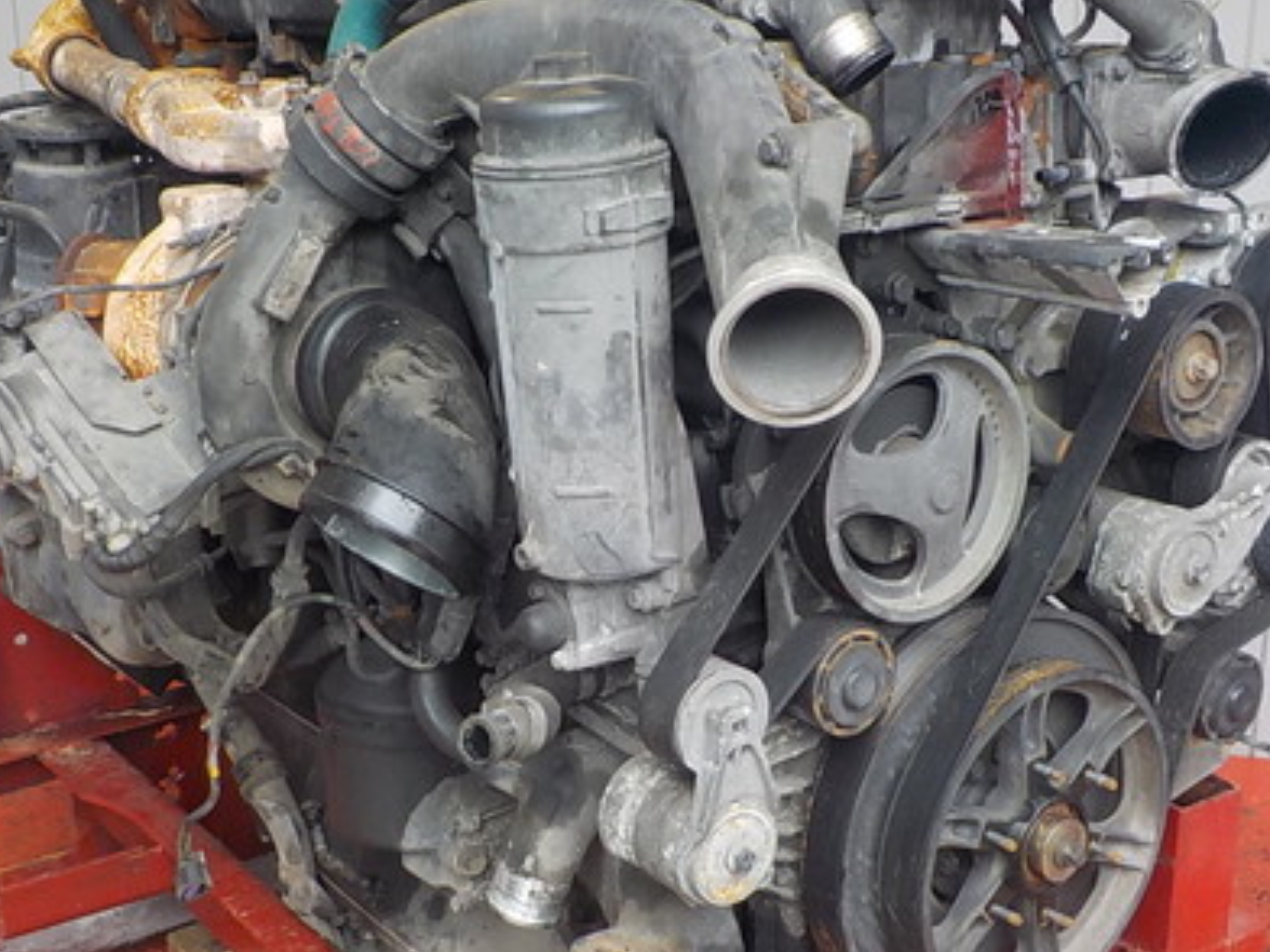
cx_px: 573
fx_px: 1798
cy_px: 489
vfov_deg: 29.7
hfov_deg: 38.9
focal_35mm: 49
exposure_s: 1/30
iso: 125
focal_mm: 4.1
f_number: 3.3
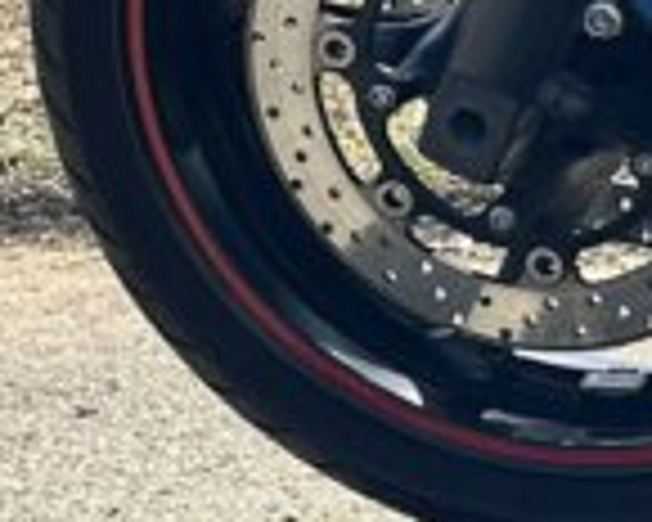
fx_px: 3184
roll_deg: +0.0
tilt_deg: -2.1
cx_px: 2059
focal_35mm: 165
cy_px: -454
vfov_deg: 8.9
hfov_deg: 9.0
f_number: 1.78
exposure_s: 1/4545
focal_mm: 6.86
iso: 80
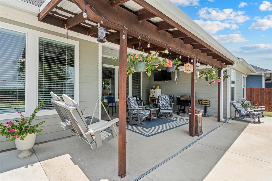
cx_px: 136
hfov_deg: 90.0
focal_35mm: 18
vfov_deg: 67.3
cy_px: 90
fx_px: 136
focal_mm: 18
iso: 100
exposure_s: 1/40
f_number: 11
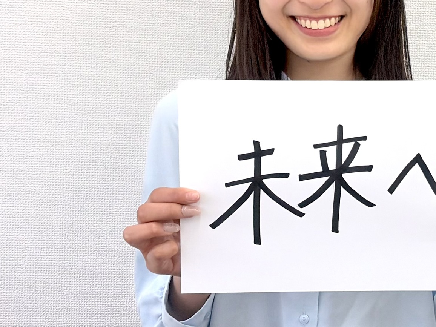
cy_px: 95
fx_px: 567
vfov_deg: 31.8
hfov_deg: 41.1
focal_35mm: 45
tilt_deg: -1.5
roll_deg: -0.8
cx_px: 317
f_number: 1.6
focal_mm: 5.96
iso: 200
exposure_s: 1/244
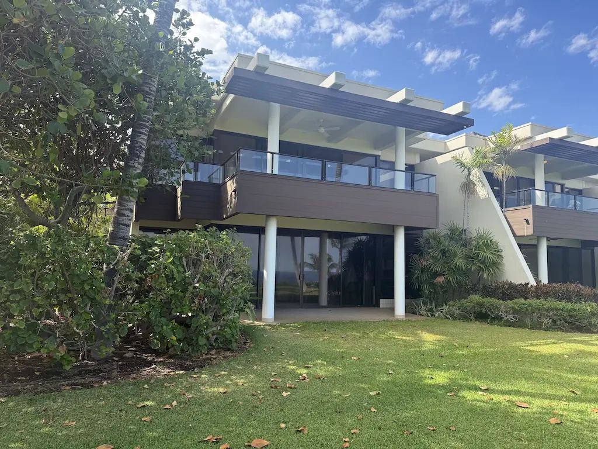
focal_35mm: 24
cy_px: 224
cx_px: 299
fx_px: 415
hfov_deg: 71.6
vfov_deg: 56.8
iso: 100
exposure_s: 1/1585
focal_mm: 6.76
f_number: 1.78
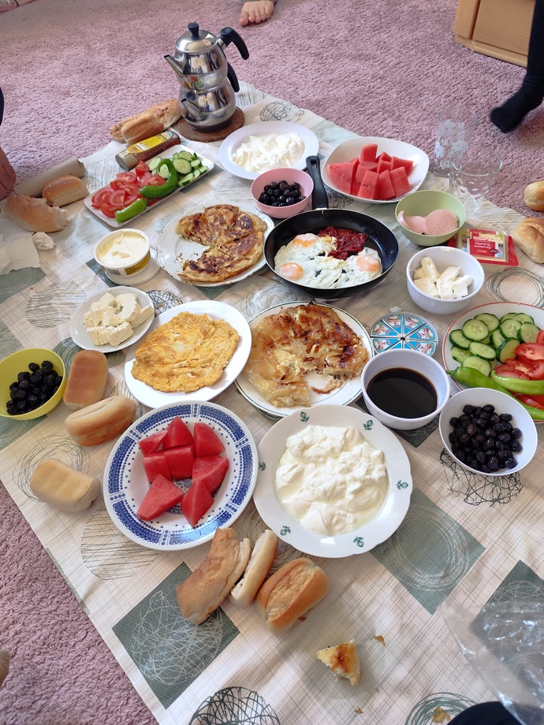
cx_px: 272
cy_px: 362
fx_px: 482
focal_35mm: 23
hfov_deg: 58.9
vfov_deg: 73.9
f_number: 1.65
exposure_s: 1/120
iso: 800
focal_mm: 6.14
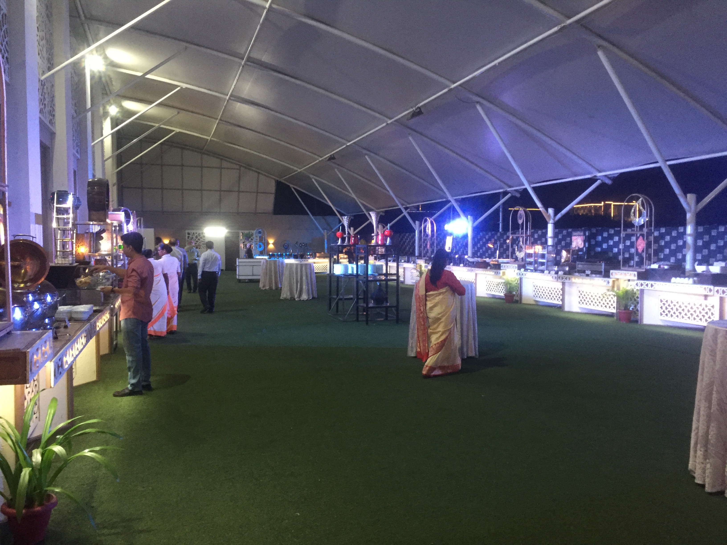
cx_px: 364
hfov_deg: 61.7
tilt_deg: -5.0
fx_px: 609
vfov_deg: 48.2
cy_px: 272
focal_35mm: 29
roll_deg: -0.2
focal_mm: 4.15
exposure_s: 1/33
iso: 250
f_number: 2.2
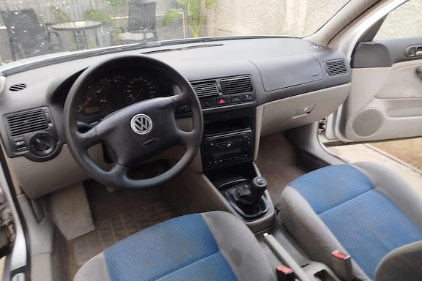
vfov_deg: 49.5
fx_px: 305
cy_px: 131
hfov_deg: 69.4
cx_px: 205
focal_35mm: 26
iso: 100
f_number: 1.7
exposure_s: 1/33
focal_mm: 5.31
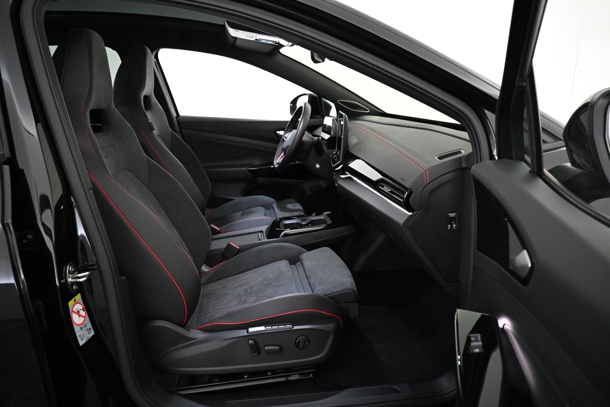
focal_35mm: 24
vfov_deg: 53.1
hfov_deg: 73.7
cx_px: 305
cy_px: 204
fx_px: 407
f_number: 3.5
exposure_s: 1/80
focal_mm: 16
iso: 4000
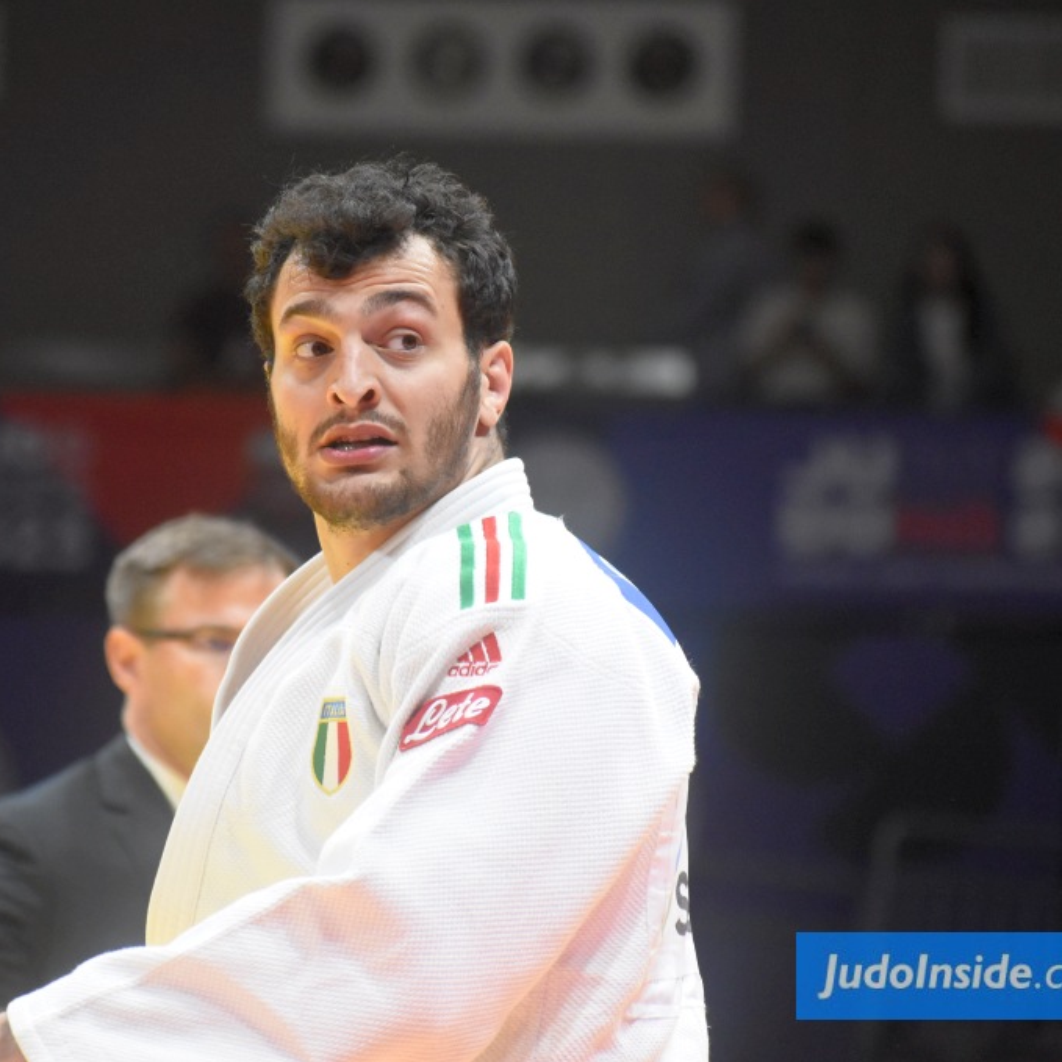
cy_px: 533
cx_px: 386
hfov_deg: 4.9
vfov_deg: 4.9
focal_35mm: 356
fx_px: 12344
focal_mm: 185
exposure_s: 1/800
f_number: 5.6
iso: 3200
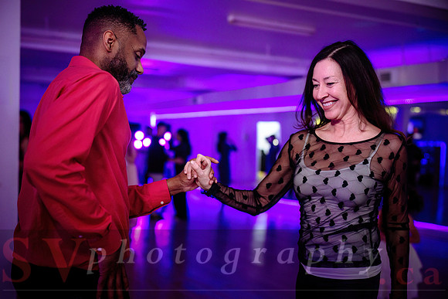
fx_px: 553
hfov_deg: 44.1
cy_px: 157
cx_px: 205
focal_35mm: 44
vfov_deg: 30.2
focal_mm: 41
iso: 2000
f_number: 2
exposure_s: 1/200
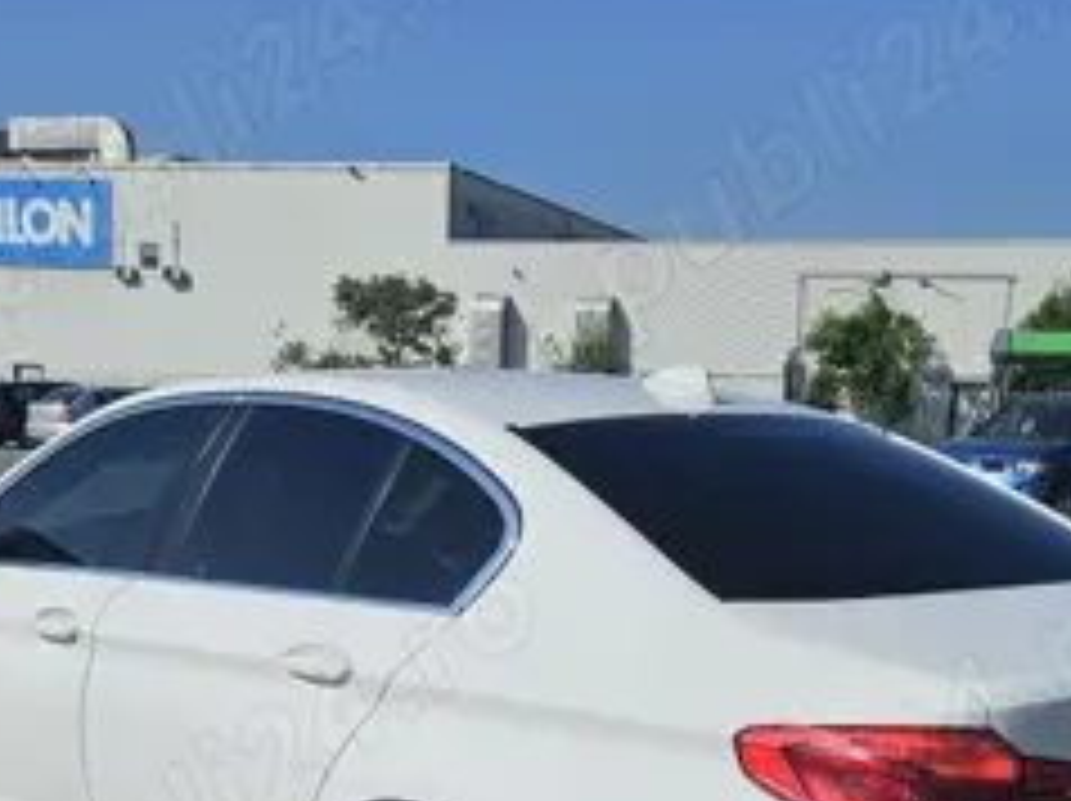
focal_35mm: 58
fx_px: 1793
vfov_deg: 23.9
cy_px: 837
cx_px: 558
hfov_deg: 33.3
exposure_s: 1/3924
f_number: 1.8
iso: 25
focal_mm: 5.4
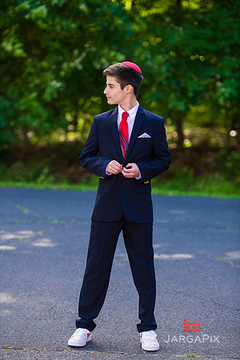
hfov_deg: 11.0
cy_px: 180
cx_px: 120
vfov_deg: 16.4
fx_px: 1250
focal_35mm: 125
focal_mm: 125
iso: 200
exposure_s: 1/200
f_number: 3.2
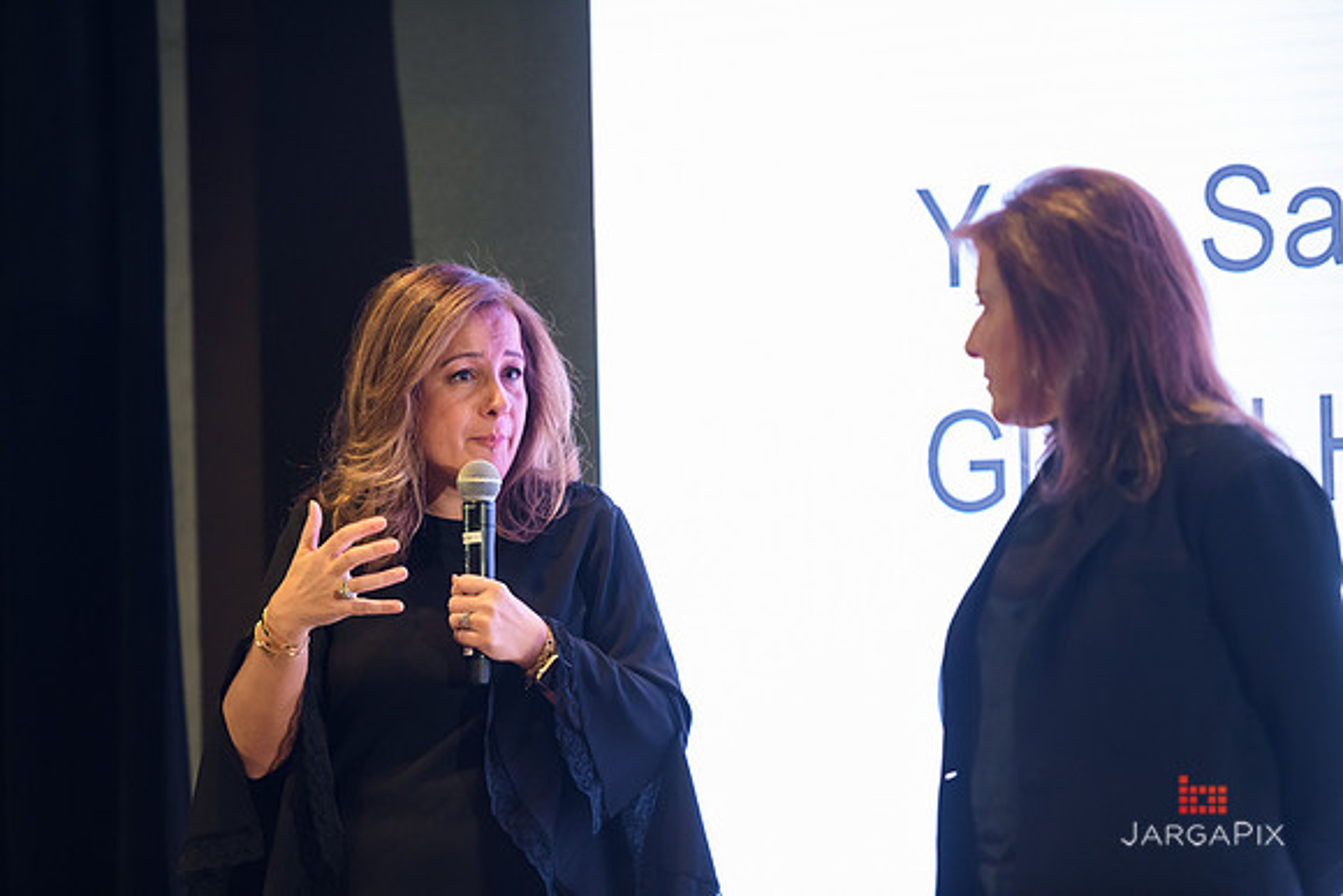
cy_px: 448
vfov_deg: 8.3
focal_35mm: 165
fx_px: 6157
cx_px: 672
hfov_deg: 12.4
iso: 1250
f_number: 3.2
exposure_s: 1/200
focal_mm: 165
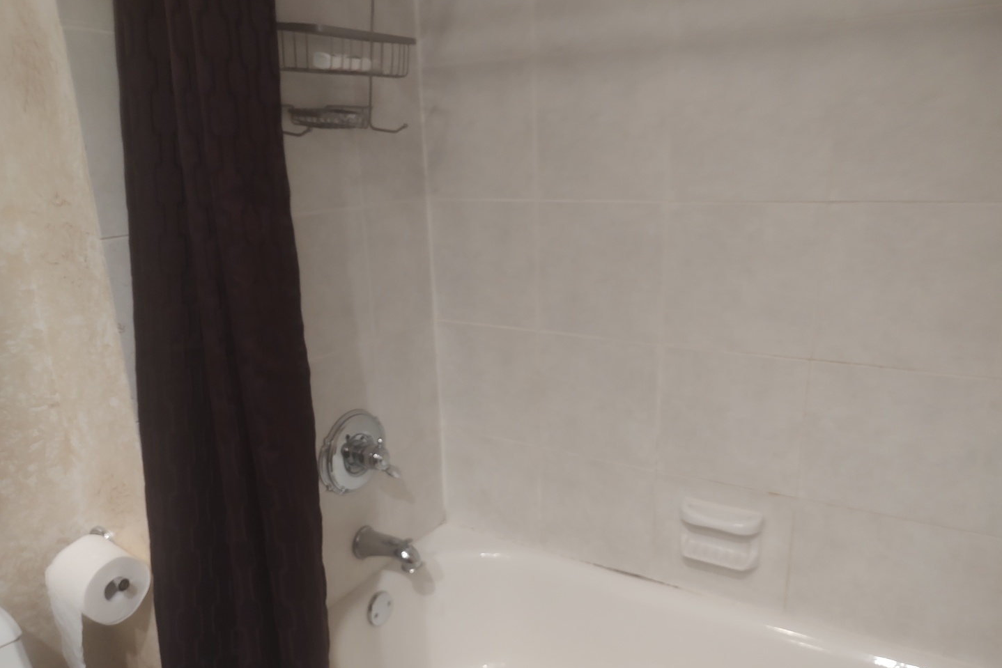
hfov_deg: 71.5
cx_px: 501
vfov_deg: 51.2
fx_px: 696
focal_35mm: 25
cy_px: 372
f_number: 1.9
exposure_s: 1/20
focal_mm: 5.88
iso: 1616
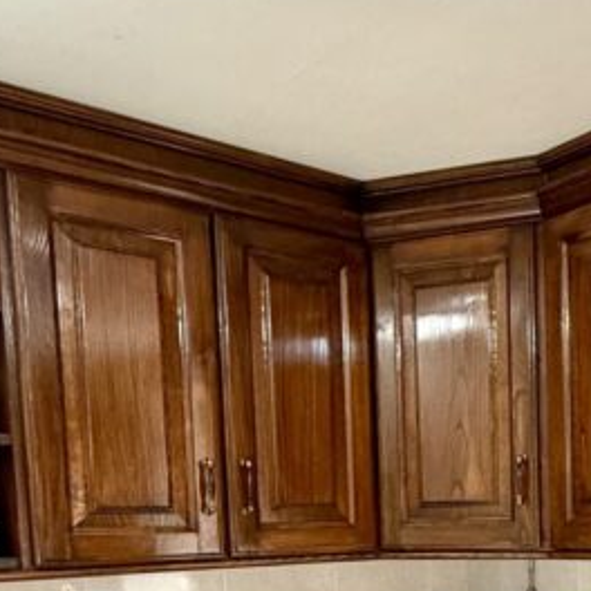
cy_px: 616
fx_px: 927
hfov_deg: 33.6
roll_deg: +0.0
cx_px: 522
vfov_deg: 32.1
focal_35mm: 48
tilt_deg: -3.6
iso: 400
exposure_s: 1/50
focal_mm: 2.22
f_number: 2.2
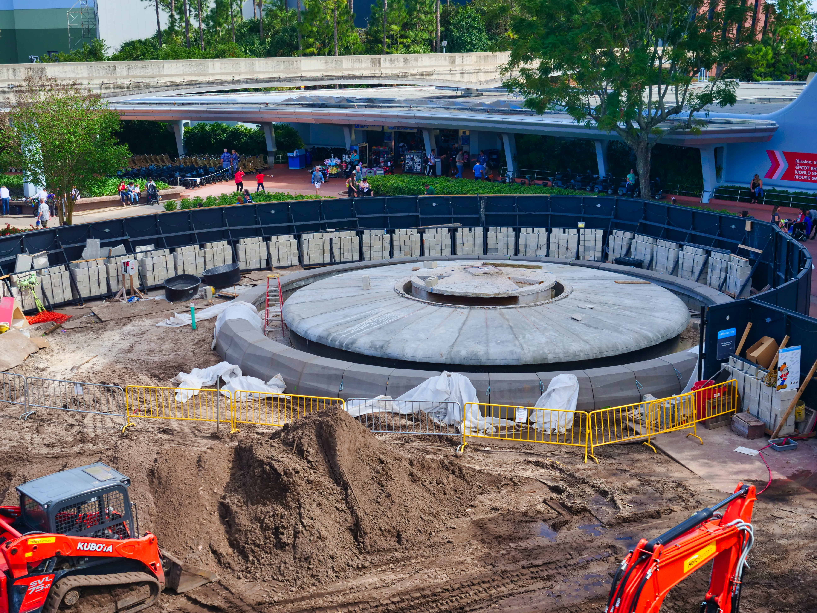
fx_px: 1133
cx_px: 408
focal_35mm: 48
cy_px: 306
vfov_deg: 30.3
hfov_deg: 39.7
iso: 200
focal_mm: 24
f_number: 3.5
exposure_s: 1/500
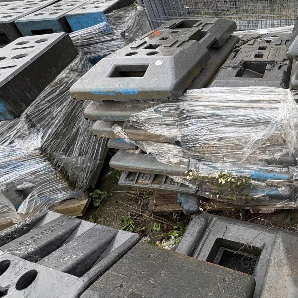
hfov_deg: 52.8
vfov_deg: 60.5
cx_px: 283
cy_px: 87
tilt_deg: -30.9
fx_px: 243
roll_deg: -1.6
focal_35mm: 25
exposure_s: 1/152
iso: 50
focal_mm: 2.22
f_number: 2.2
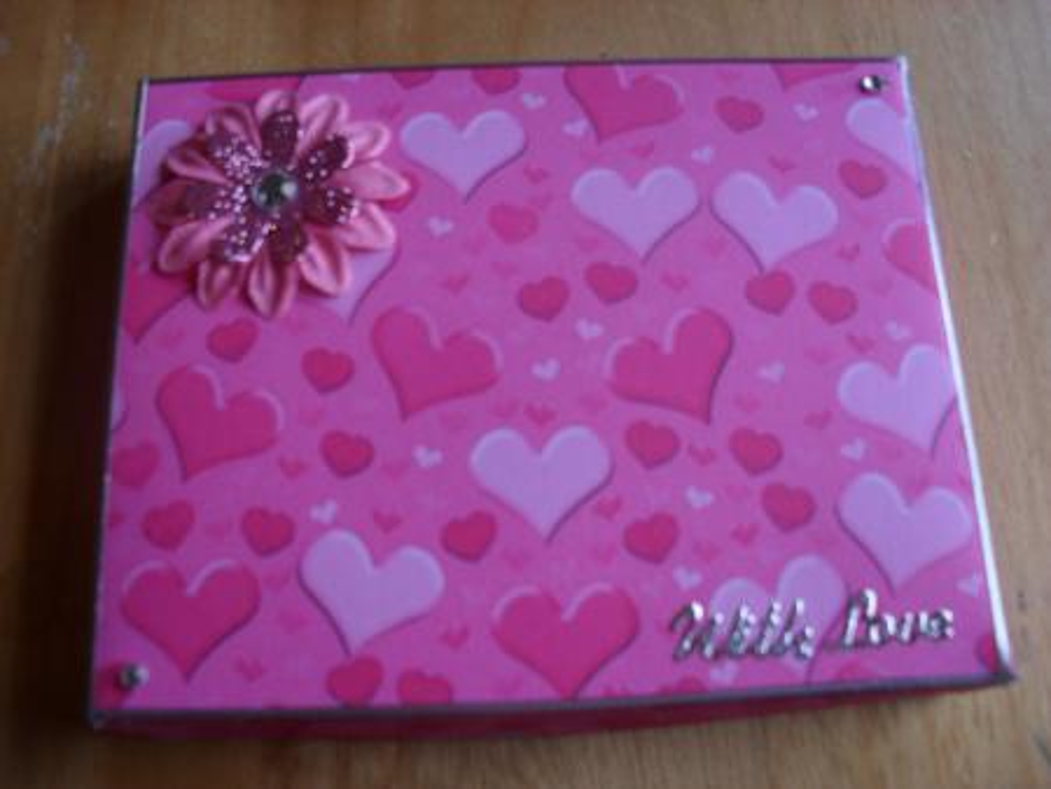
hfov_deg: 52.6
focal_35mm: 35
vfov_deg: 40.7
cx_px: 526
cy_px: 394
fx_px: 1063
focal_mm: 6.3
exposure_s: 1/45
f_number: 3.2
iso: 120
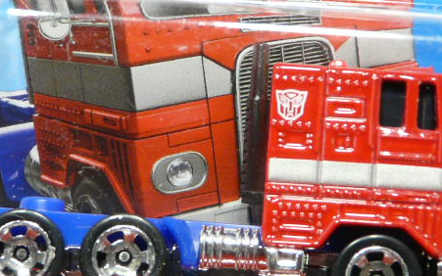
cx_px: 185
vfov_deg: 6.3
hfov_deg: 10.0
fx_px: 2518
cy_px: 131
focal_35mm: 209
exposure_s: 1/40
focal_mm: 14.3
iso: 200
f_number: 3.6
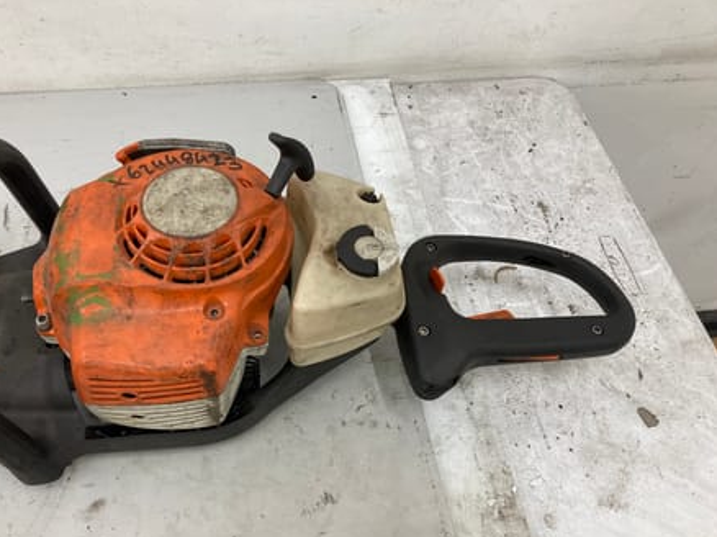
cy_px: 302
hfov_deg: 56.7
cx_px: 311
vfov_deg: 44.0
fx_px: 662
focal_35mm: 32
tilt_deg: -57.9
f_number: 1.8
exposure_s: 1/100
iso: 80
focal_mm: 3.99
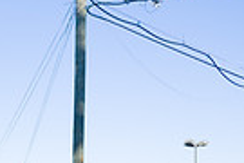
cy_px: 251
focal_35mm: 103
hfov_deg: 16.9
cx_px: -174
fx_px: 698
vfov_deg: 12.6
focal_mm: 24
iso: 200
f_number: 3.2
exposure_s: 1/1600
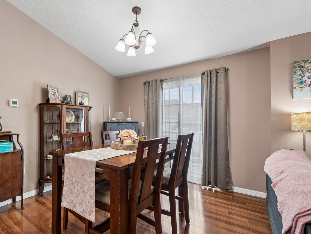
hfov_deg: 90.1
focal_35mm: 17
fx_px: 153
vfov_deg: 74.7
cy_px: 120
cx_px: 129
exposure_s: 1/25
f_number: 4.5
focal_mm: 10
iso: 100
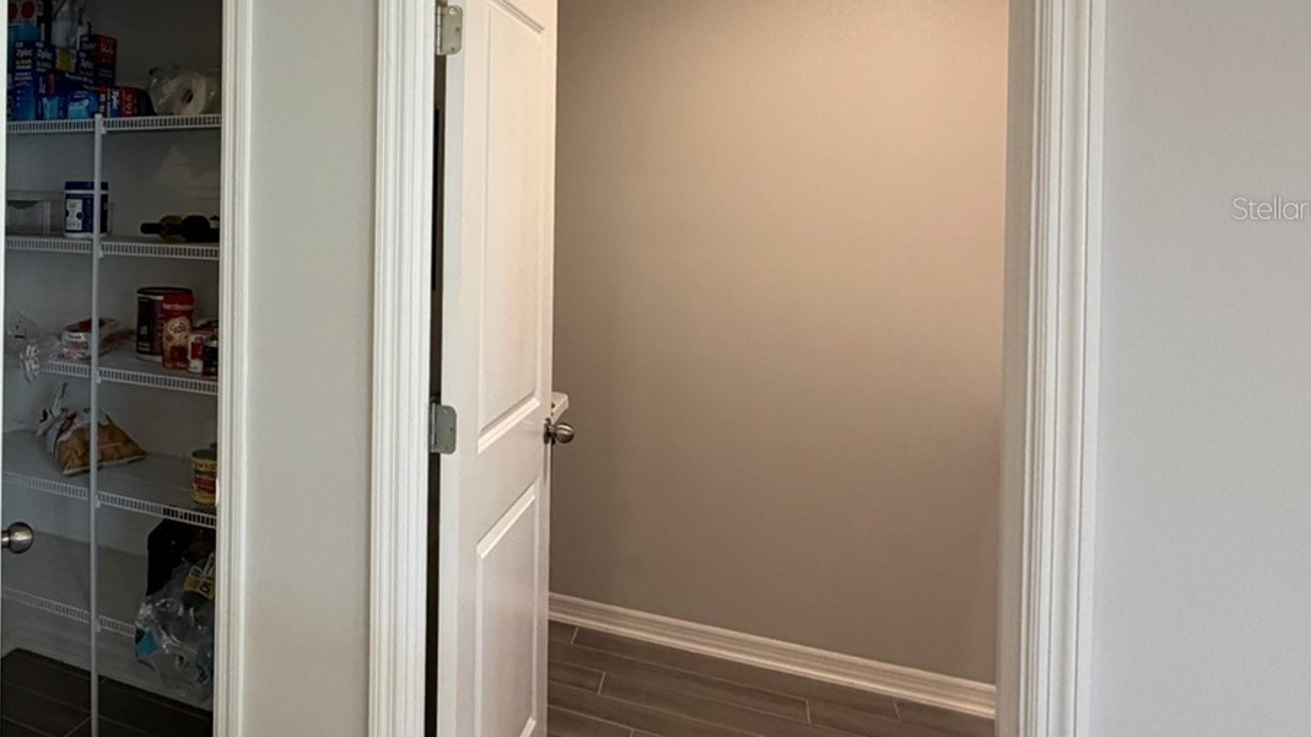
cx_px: 209
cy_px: 207
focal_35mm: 27
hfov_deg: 62.1
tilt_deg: -1.5
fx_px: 938
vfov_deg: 41.9
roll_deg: -0.1
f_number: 2.2
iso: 320
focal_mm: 2.22
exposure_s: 1/120
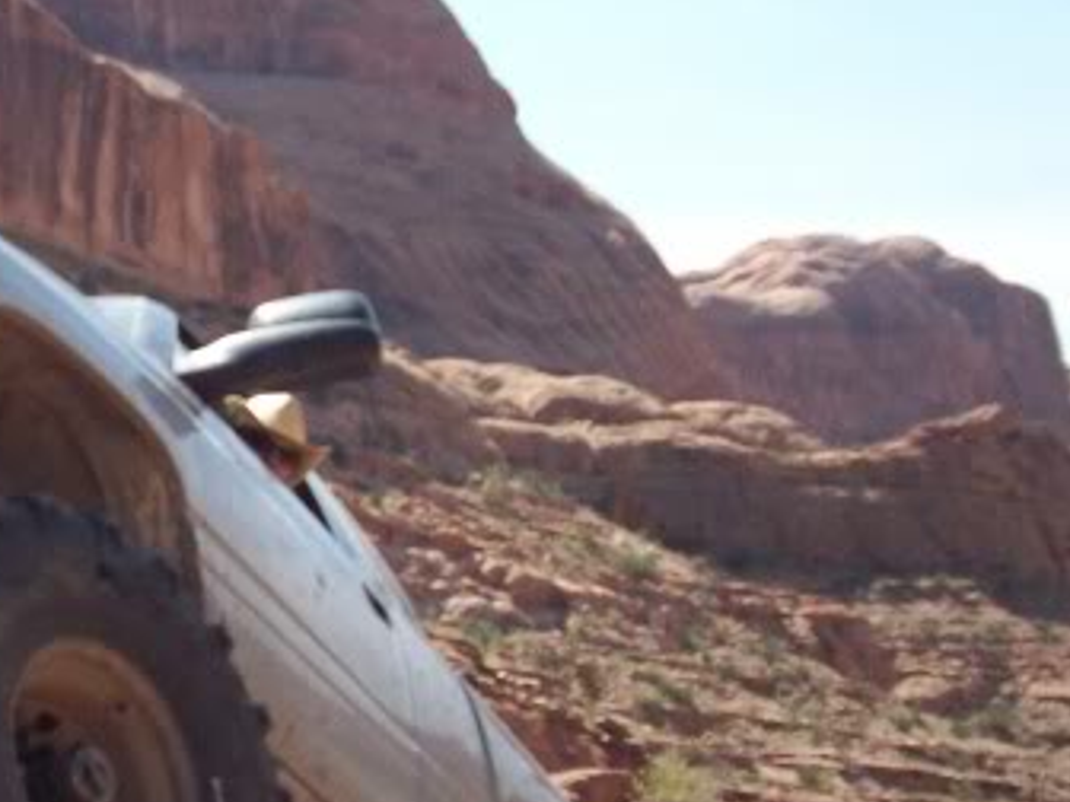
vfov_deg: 16.8
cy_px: 382
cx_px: 3
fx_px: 2720
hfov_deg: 21.5
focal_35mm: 88
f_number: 5.6
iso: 80
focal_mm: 6.2
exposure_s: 1/218
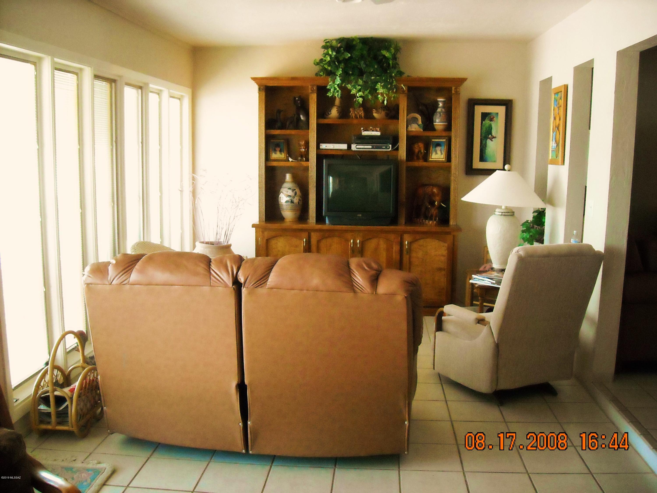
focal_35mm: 35
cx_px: 328
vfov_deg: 40.7
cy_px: 246
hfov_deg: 52.6
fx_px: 664
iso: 800
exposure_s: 1/109
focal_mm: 5.7
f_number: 2.8
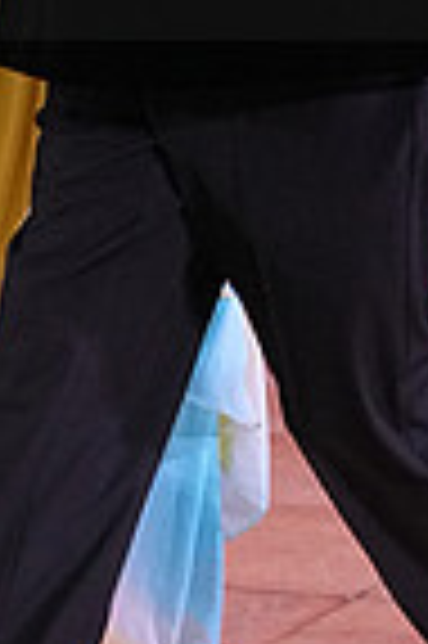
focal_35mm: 357
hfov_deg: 3.8
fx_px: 6381
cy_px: -108
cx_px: -146
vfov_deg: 5.8
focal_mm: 59
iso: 2500
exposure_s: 1/250
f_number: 7.1
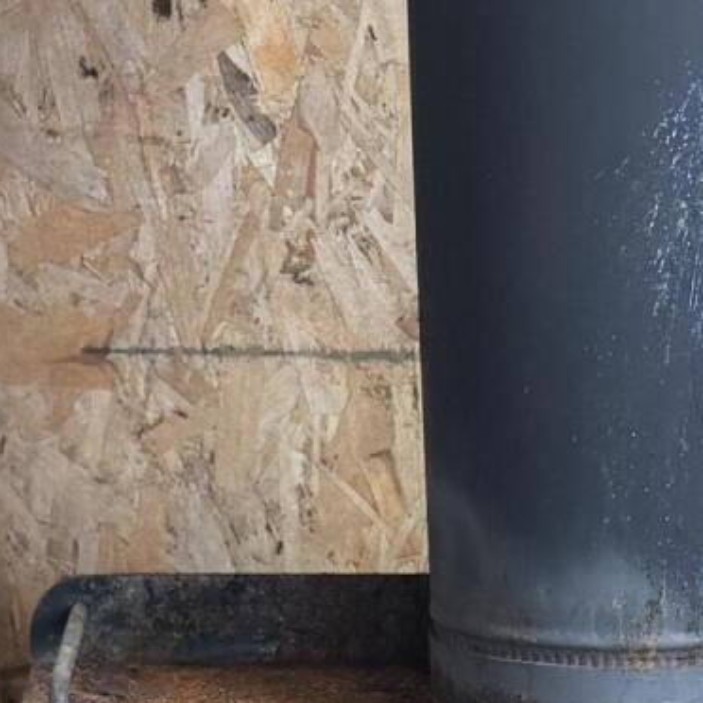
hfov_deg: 15.0
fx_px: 2619
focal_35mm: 114
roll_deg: -2.2
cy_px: 1361
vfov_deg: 13.4
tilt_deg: -25.4
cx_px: 745
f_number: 1.78
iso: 200
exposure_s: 1/121
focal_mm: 6.76
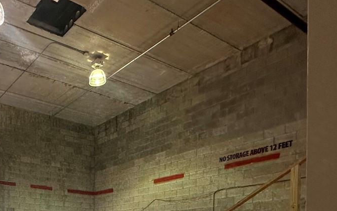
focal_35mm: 35
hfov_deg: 49.3
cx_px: 33
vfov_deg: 30.6
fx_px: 322
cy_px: 255
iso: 40
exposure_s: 1/128
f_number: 2.2
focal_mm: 2.22
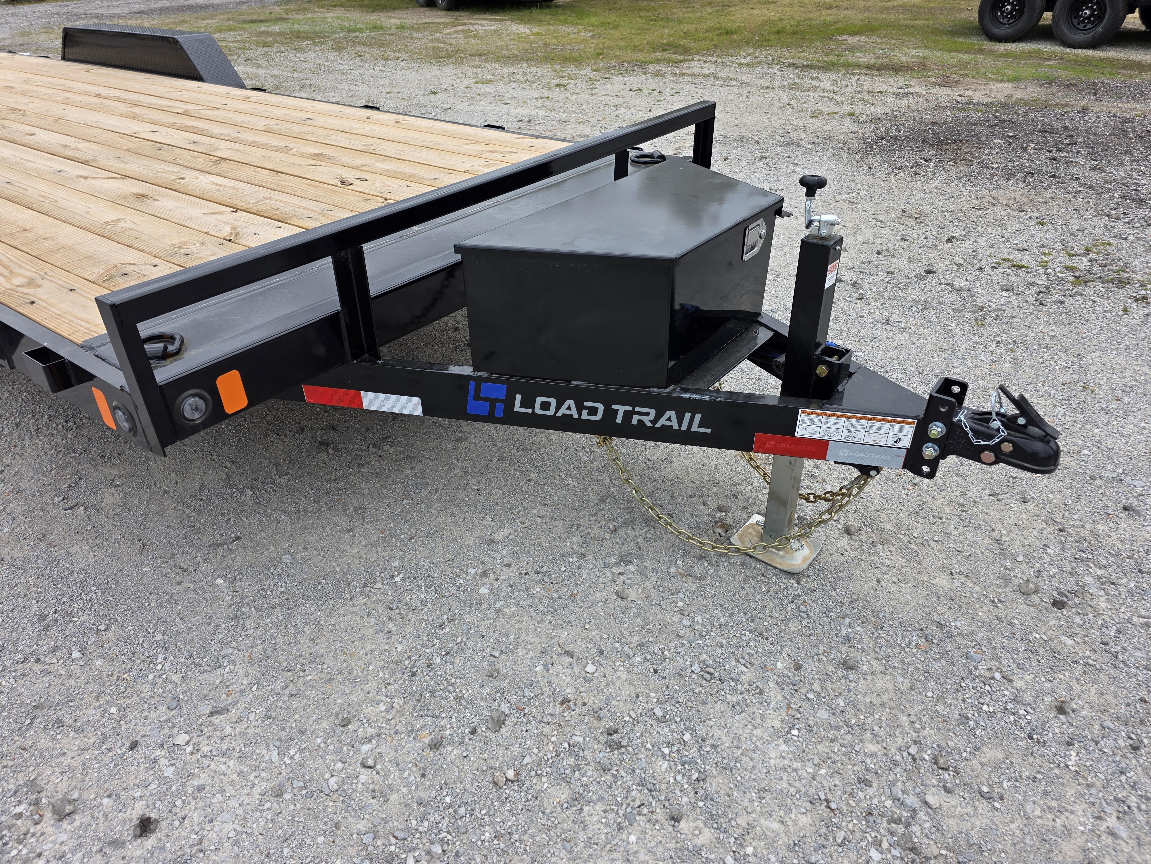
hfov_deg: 73.9
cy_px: 432
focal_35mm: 23
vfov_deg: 58.9
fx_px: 765
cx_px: 576
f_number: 1.7
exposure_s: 1/1824
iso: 80
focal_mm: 6.3
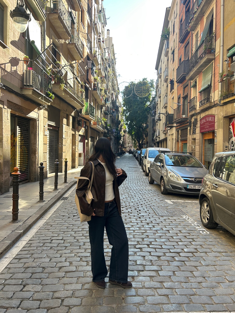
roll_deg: -1.2
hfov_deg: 53.1
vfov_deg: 67.3
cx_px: 118
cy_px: 156
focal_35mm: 26
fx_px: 235
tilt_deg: -1.4
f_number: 1.5
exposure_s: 1/398
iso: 50
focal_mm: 5.7
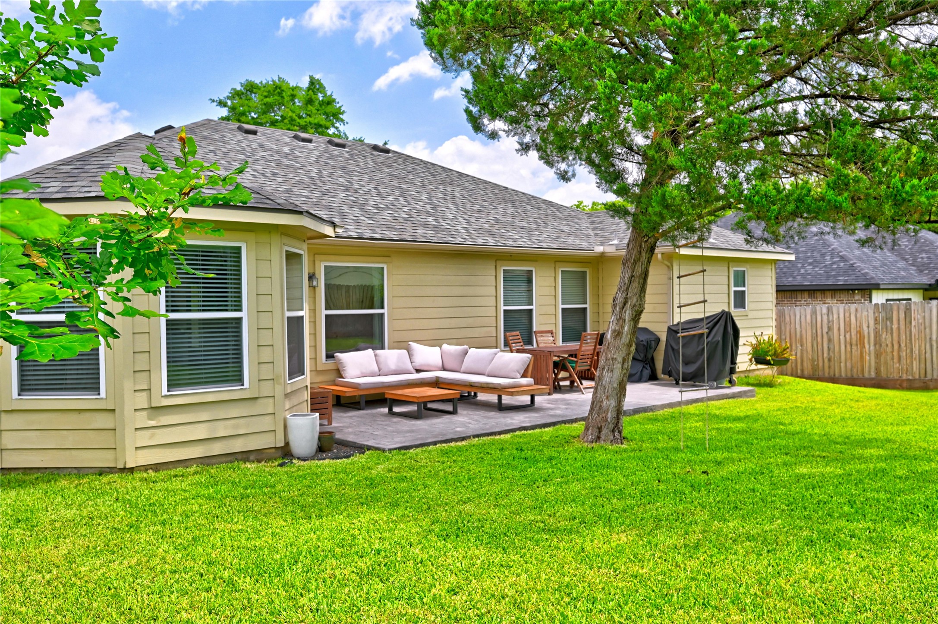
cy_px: 312
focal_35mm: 30
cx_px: 469
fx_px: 781
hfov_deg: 62.0
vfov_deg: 43.5
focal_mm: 30
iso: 400
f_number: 8
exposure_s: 1/400
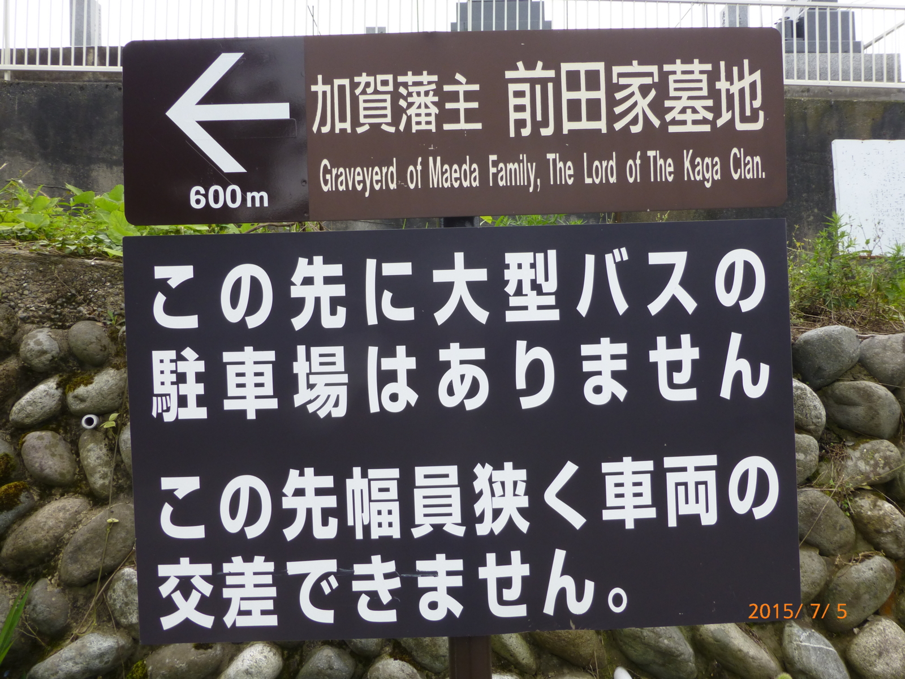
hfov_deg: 71.6
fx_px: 627
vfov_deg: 56.8
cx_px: 452
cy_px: 340
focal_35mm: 24
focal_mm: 4.3
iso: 100
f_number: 4
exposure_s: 1/320
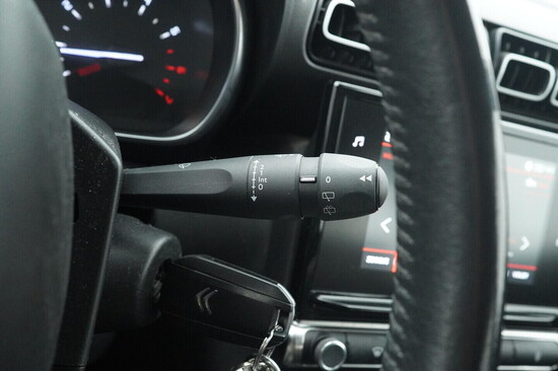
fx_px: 558
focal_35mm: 36
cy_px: 186
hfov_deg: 53.2
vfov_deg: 36.8
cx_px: 279
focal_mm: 24
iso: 6400
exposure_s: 1/250
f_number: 5
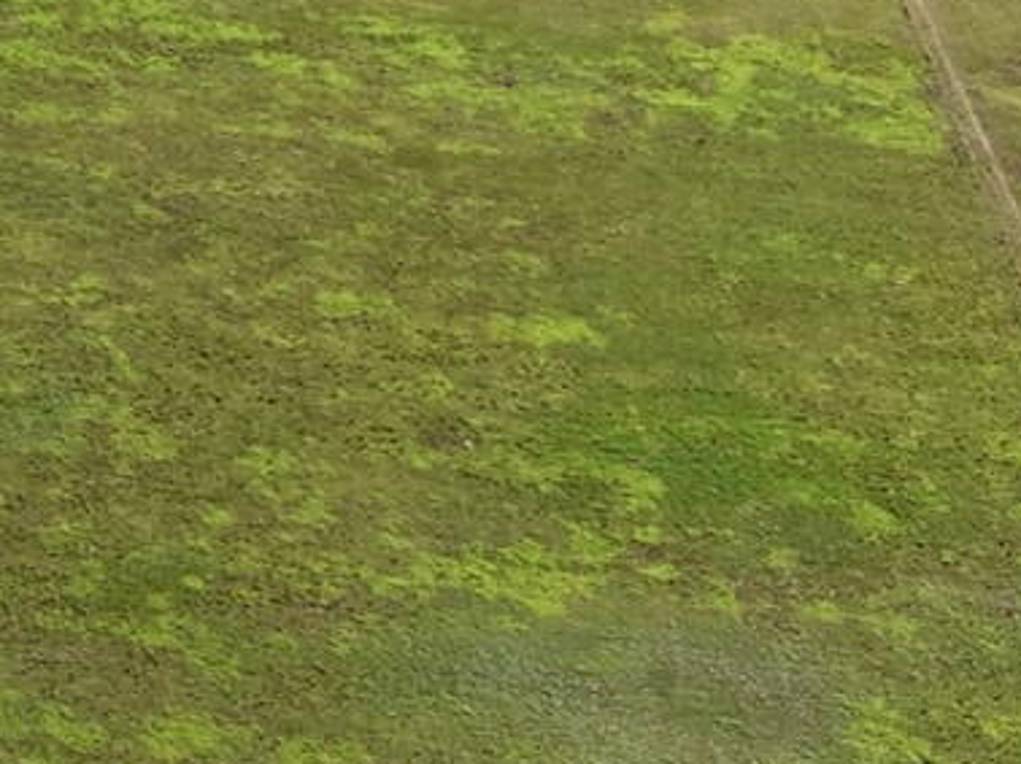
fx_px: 3596
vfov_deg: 11.7
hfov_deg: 14.9
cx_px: -540
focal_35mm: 122
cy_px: -343
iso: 270
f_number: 1.8
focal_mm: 8.67
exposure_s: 1/6000
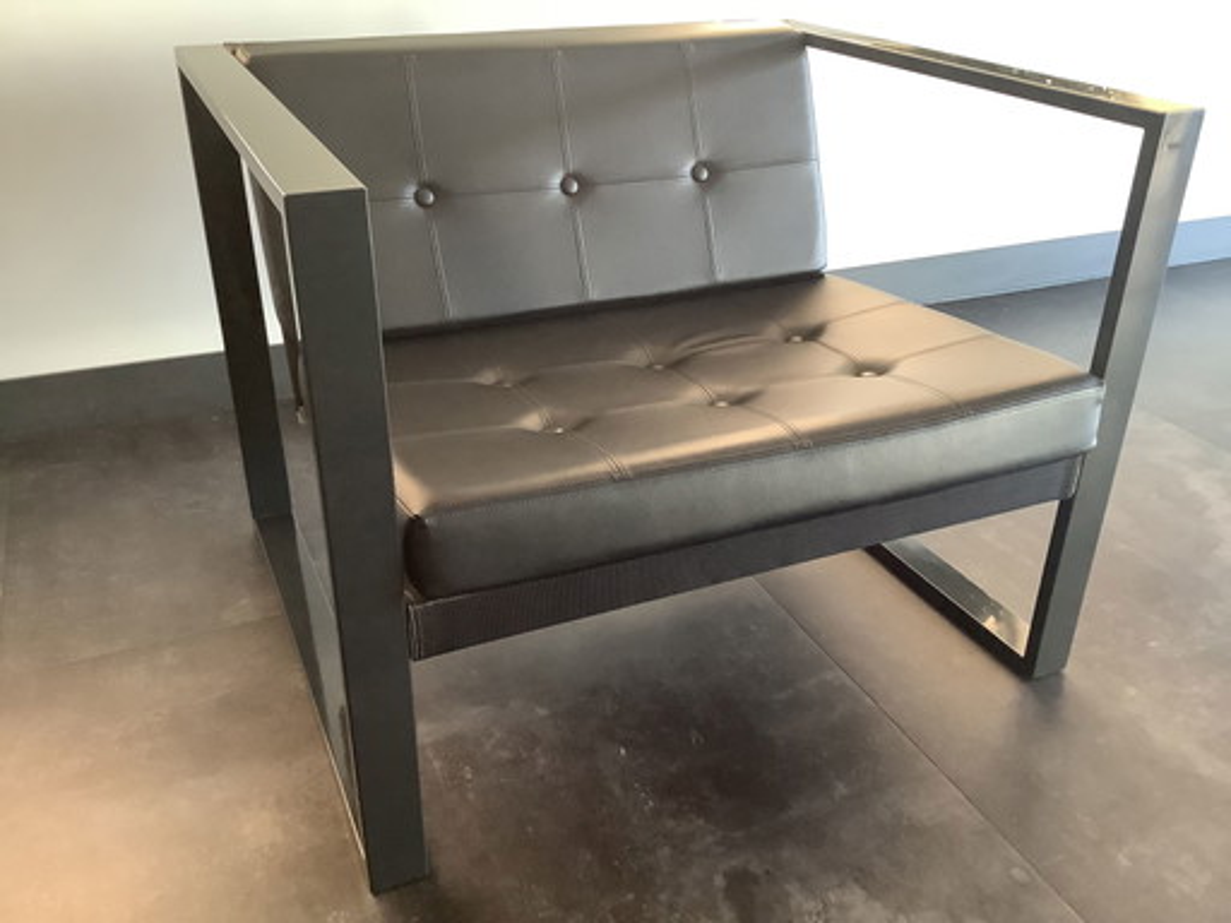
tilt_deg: -28.4
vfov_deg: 45.4
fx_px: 1102
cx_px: 616
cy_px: 462
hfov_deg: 58.4
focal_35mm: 31
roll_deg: -1.2
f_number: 2.4
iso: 250
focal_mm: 3.3
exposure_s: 1/33
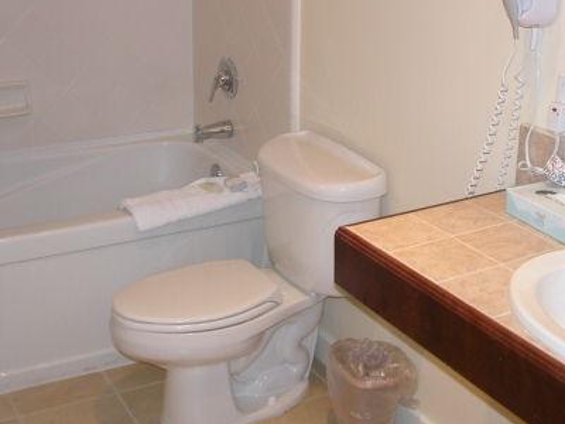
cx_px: 316
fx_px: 914
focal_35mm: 56
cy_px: 123
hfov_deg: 34.3
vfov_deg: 25.9
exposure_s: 1/30
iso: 100
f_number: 2.8
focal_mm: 8.9
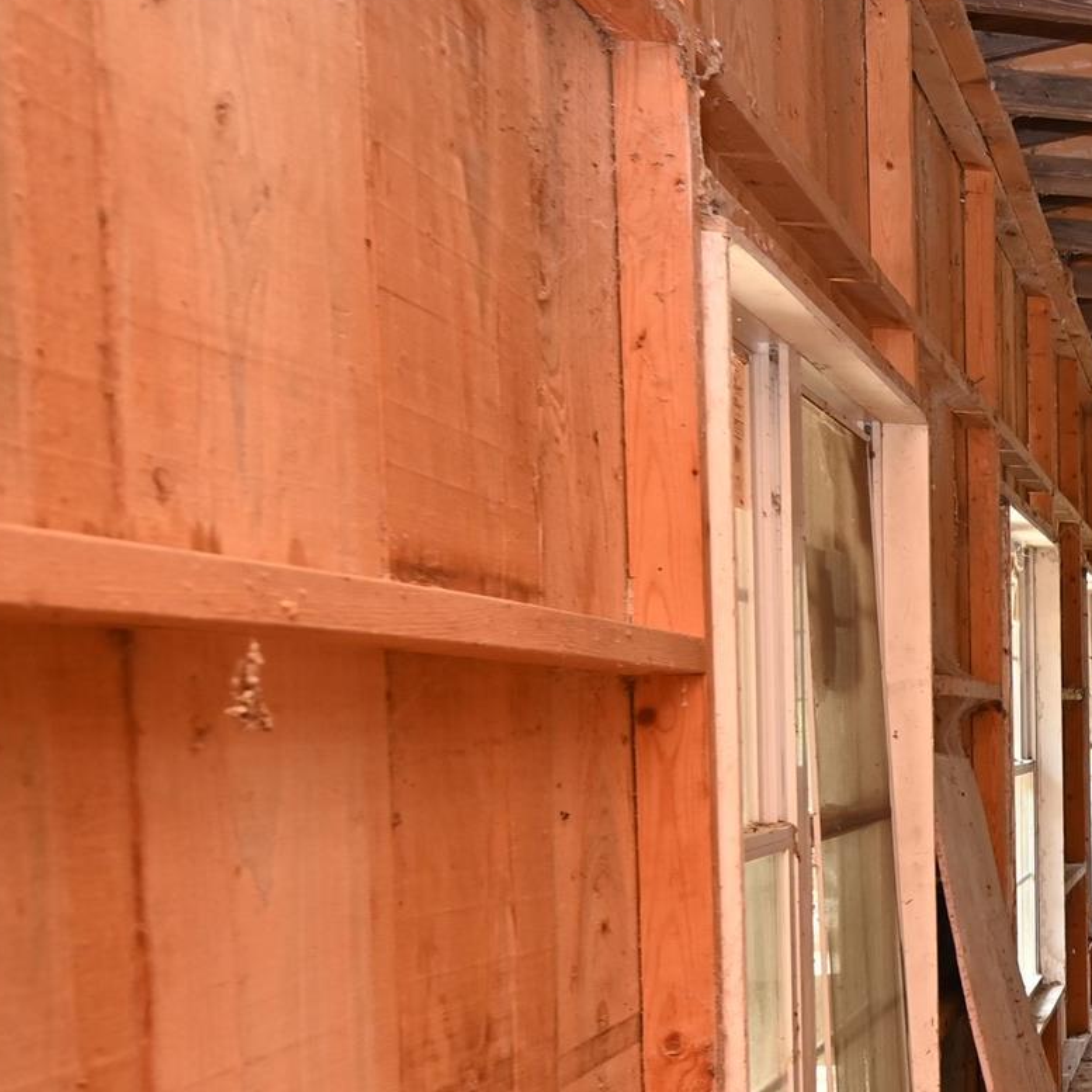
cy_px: 785
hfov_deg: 23.8
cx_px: 1826
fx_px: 1677
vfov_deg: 35.5
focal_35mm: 47
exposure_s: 1/60
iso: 360
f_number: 4
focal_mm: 14
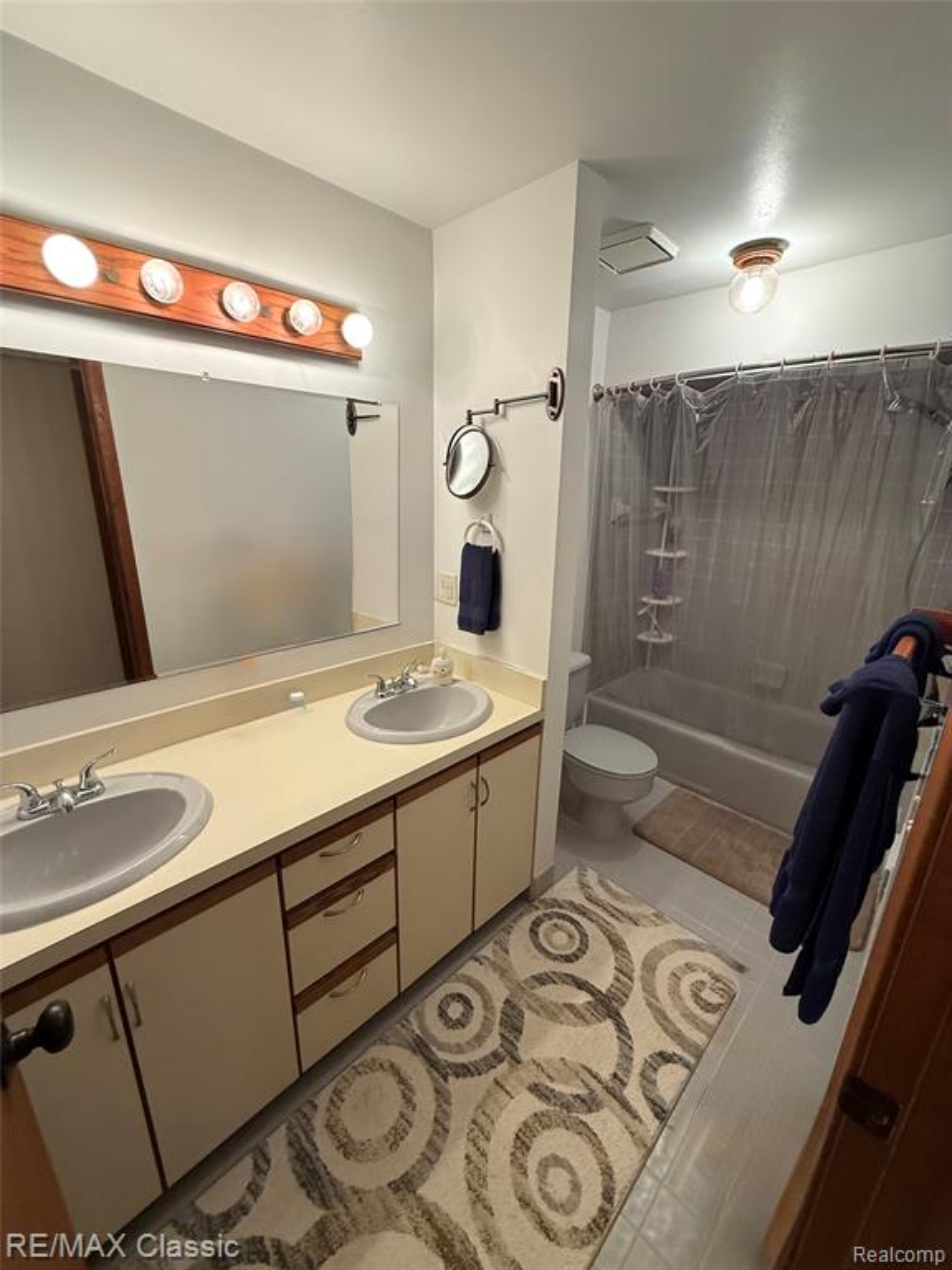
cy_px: 635
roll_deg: -2.5
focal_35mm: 14
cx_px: 476
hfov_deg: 85.7
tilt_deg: -15.9
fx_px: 513
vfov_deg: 102.1
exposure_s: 1/120
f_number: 2.2
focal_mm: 2.22
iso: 160
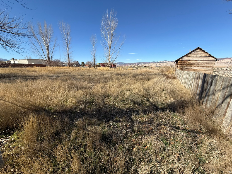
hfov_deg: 102.1
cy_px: 87
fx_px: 94
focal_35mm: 14
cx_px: 116
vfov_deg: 85.7
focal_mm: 2.22
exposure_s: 1/1431
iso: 50
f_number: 2.2
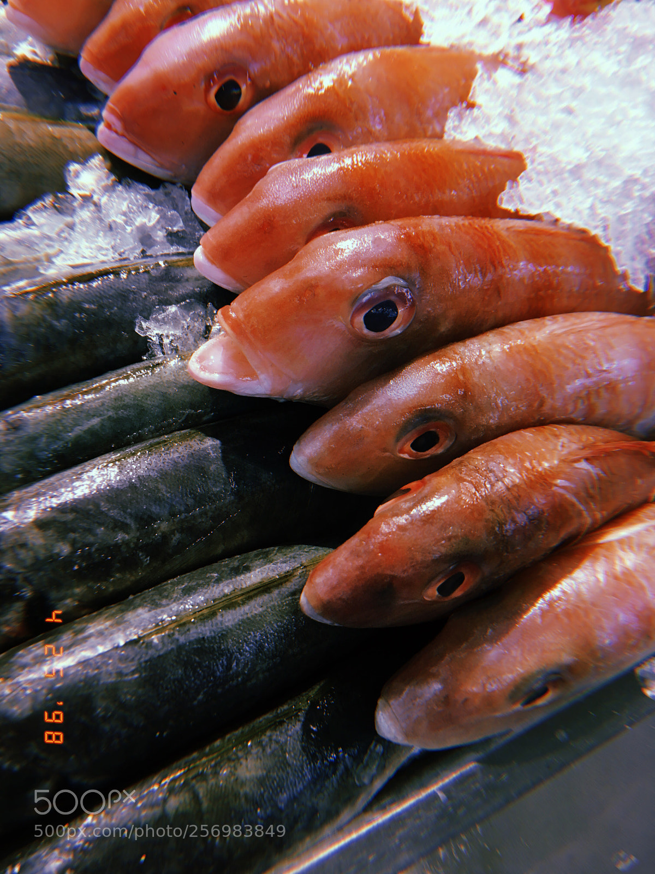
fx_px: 732
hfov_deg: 48.2
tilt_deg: -60.4
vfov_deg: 61.7
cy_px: 437
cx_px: 328
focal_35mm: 29
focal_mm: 4.15
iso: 50
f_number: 2.2
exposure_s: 1/33
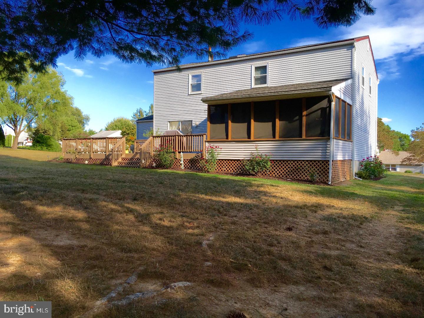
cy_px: 159
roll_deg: -0.8
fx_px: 355
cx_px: 212
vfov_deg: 48.2
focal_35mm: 29
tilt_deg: +0.8
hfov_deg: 61.7
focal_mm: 4.15
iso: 32
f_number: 2.2
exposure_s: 1/905
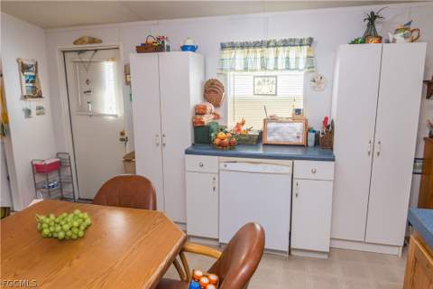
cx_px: 216
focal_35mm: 24
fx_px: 289
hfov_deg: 73.7
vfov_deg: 53.1
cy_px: 144
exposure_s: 1/125
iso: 800
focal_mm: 24
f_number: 5.6
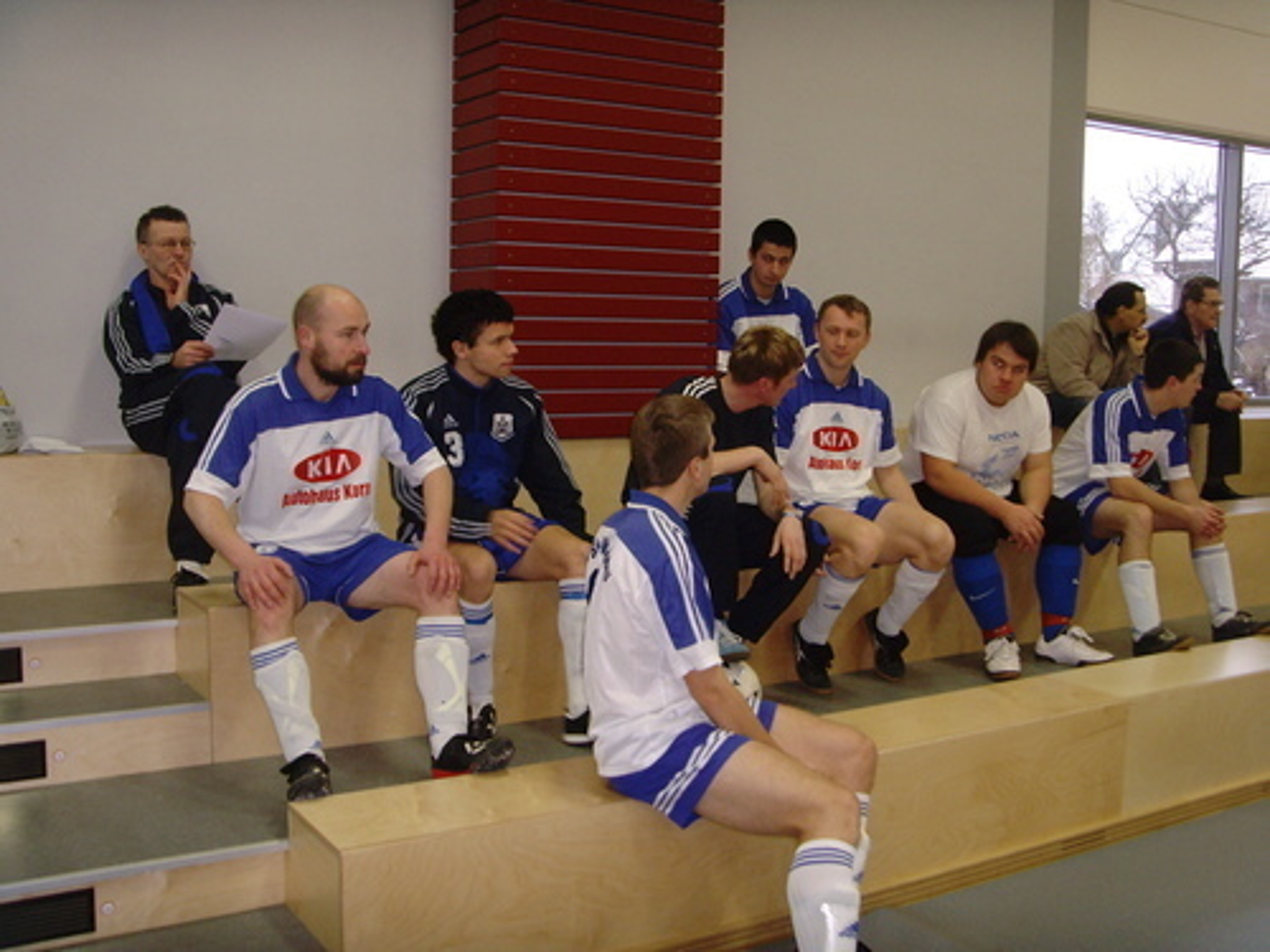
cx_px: 635
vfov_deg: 36.8
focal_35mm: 39
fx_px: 1431
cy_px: 476
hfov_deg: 47.9
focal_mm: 6.6
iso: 200
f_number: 3.5
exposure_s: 1/45
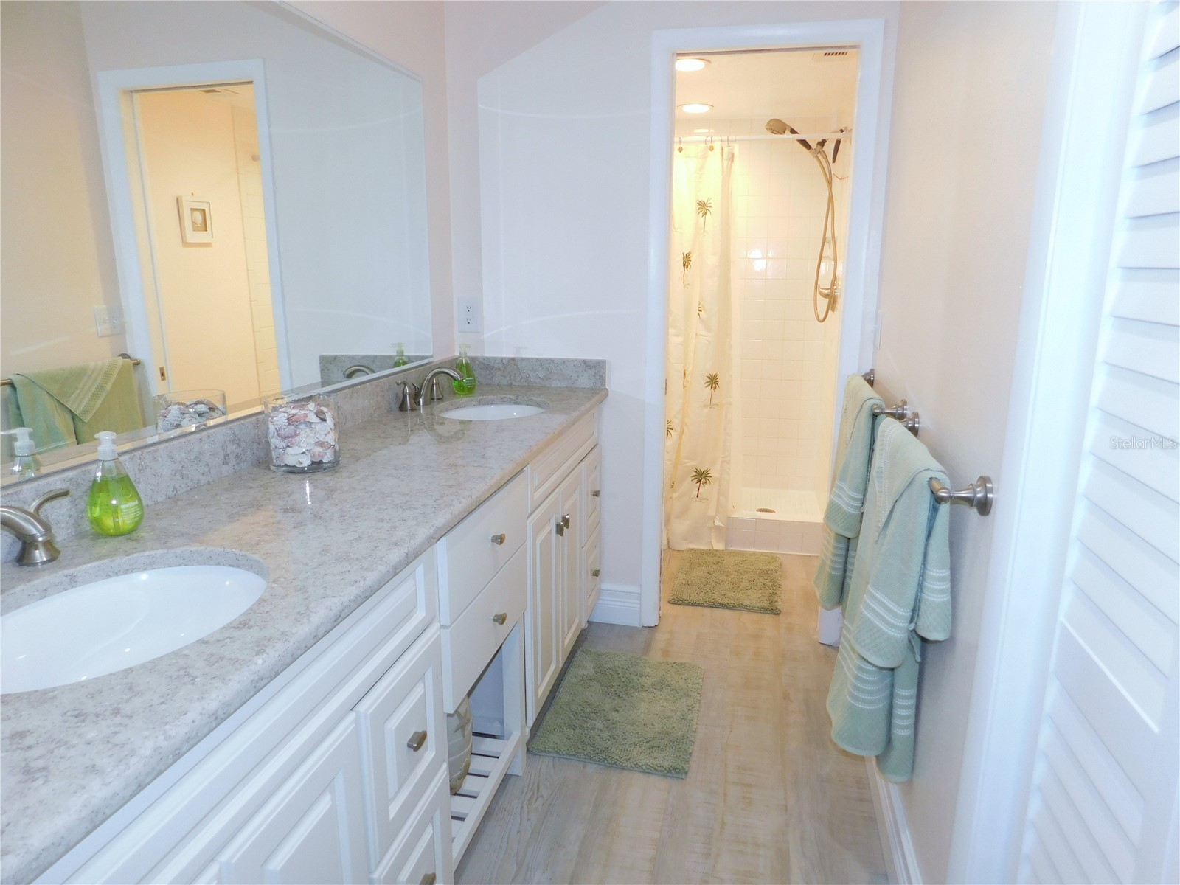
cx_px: 590
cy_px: 442
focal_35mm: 23
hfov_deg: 73.9
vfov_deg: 58.9
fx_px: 784
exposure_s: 1/30
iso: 180
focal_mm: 4
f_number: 3
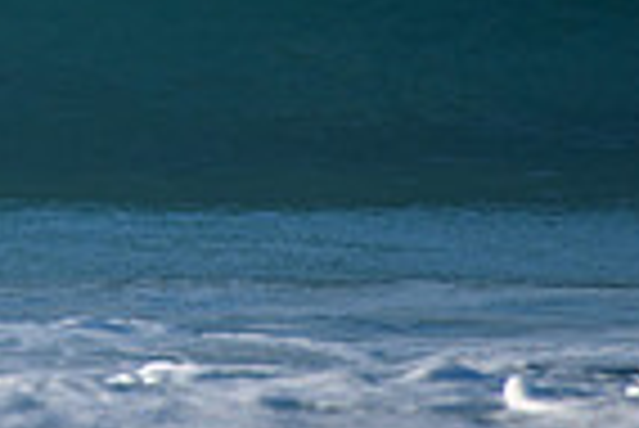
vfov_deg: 0.7
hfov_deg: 1.0
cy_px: -264
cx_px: -436
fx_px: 37366
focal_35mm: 2103
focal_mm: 500
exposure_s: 1/2000
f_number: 5.6
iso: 200
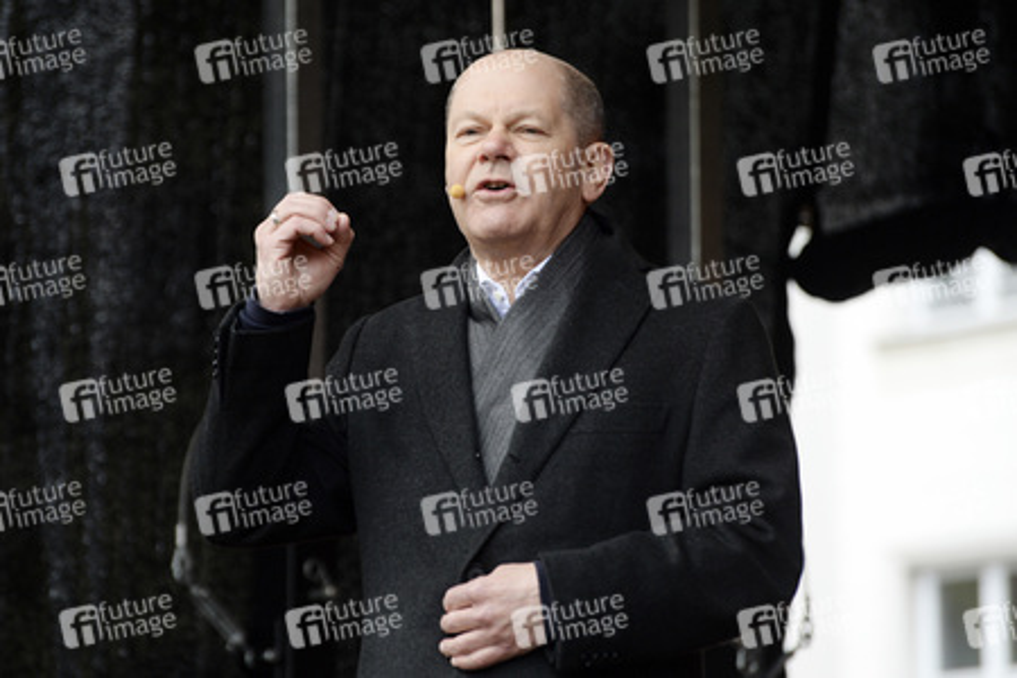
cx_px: 508
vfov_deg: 6.9
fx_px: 5650
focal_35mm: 200
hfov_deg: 10.3
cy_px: 339
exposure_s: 1/400
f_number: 5.6
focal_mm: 200
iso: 800
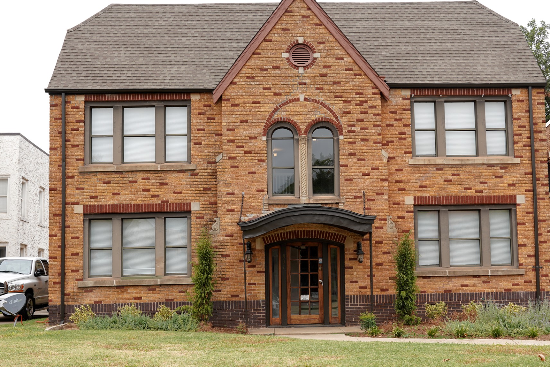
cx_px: 305
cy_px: 167
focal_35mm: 36
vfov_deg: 36.9
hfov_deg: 53.0
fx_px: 550
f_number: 6.3
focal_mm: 31
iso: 100
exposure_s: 1/100
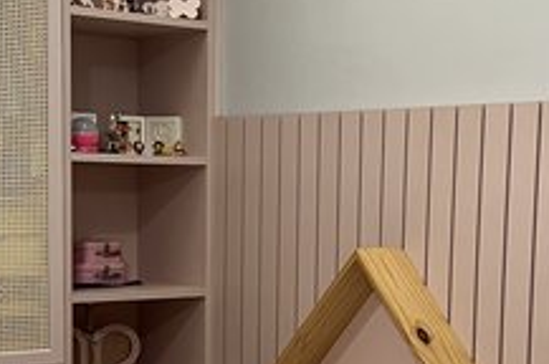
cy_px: 327
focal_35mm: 86
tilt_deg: -5.4
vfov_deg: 15.7
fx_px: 1310
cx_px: 297
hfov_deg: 23.7
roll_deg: -1.2
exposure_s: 1/60
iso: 100
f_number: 1.5
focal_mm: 5.7
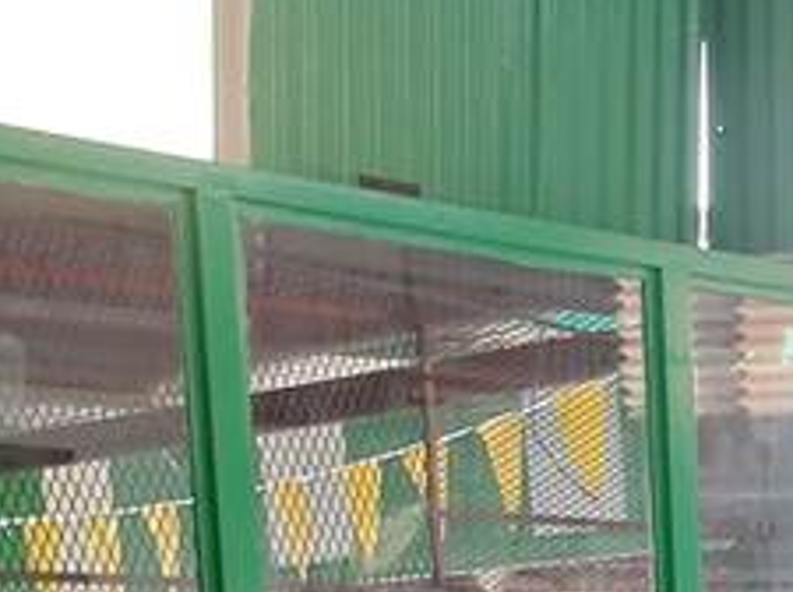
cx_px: 1241
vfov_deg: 9.9
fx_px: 2905
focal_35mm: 127
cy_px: 1528
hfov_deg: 14.4
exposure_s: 1/50
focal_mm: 5.23
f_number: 1.8
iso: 50
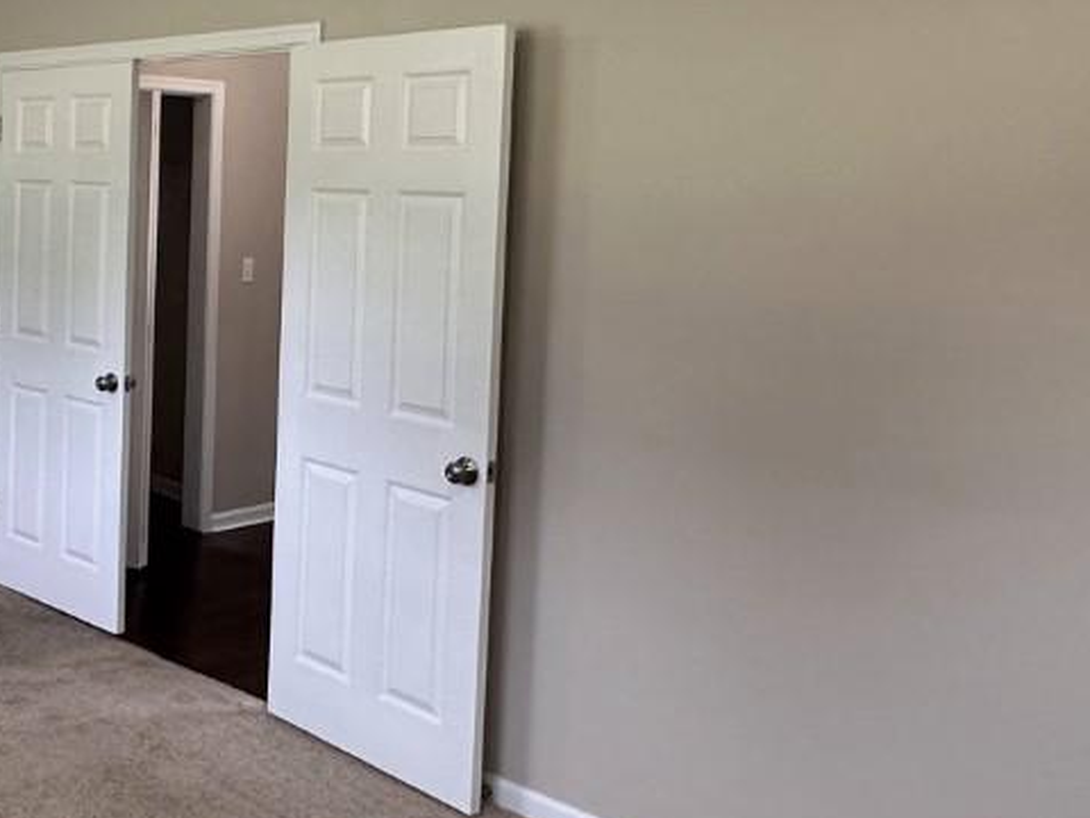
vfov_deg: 34.0
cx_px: 20
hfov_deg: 39.8
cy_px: 261
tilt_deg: -3.4
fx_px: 1323
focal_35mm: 42
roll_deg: -1.9
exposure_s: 1/120
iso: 200
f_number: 2.2
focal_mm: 2.2
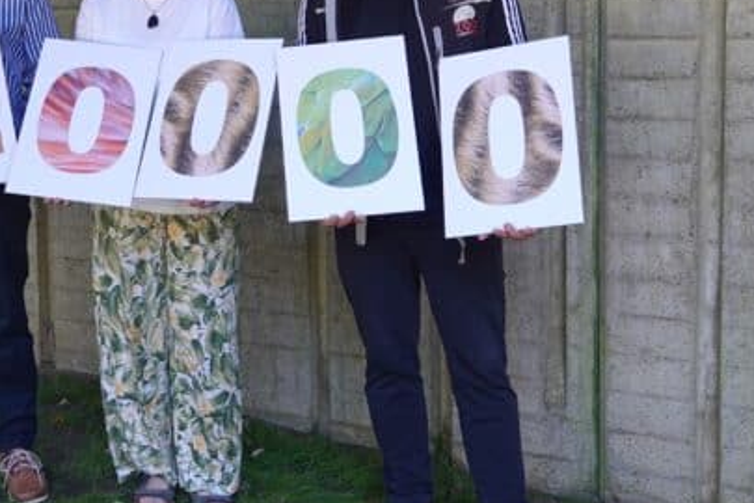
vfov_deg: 24.3
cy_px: 106
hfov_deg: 35.8
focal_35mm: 55
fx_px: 1152
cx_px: 235
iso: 100
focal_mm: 10.59
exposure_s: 1/80
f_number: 2.8
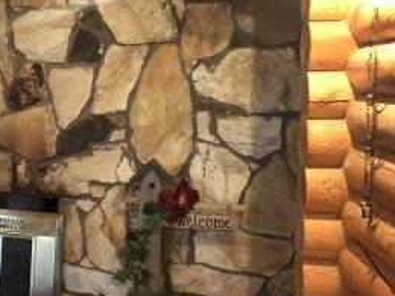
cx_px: -90
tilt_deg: -3.1
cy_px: 141
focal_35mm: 69
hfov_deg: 25.1
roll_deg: +0.4
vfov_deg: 21.3
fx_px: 787
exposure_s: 1/5
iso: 80
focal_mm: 4
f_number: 1.8
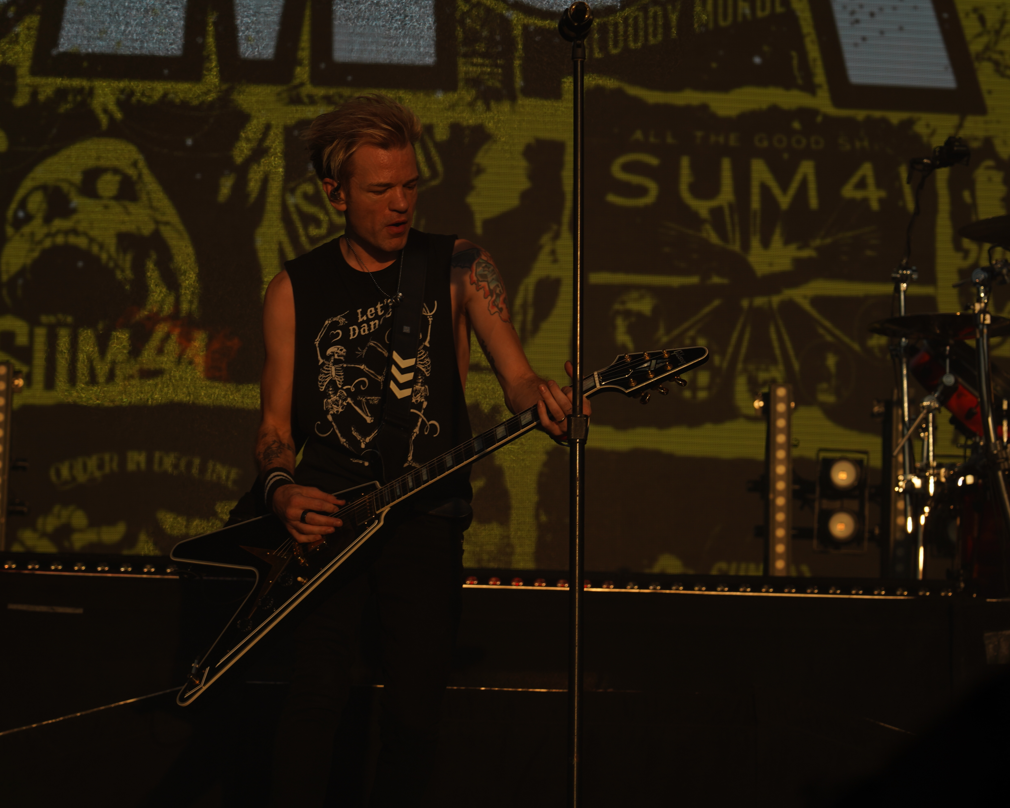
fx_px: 3557
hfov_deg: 16.2
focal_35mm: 119
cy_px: 405
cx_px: 482
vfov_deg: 13.0
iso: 100
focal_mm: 105
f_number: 8
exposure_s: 1/640
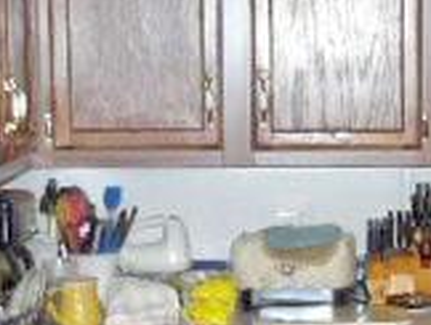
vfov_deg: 10.3
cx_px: 482
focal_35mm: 142
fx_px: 1771
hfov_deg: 13.6
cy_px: 418
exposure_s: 1/30
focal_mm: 6
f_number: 2.8
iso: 250
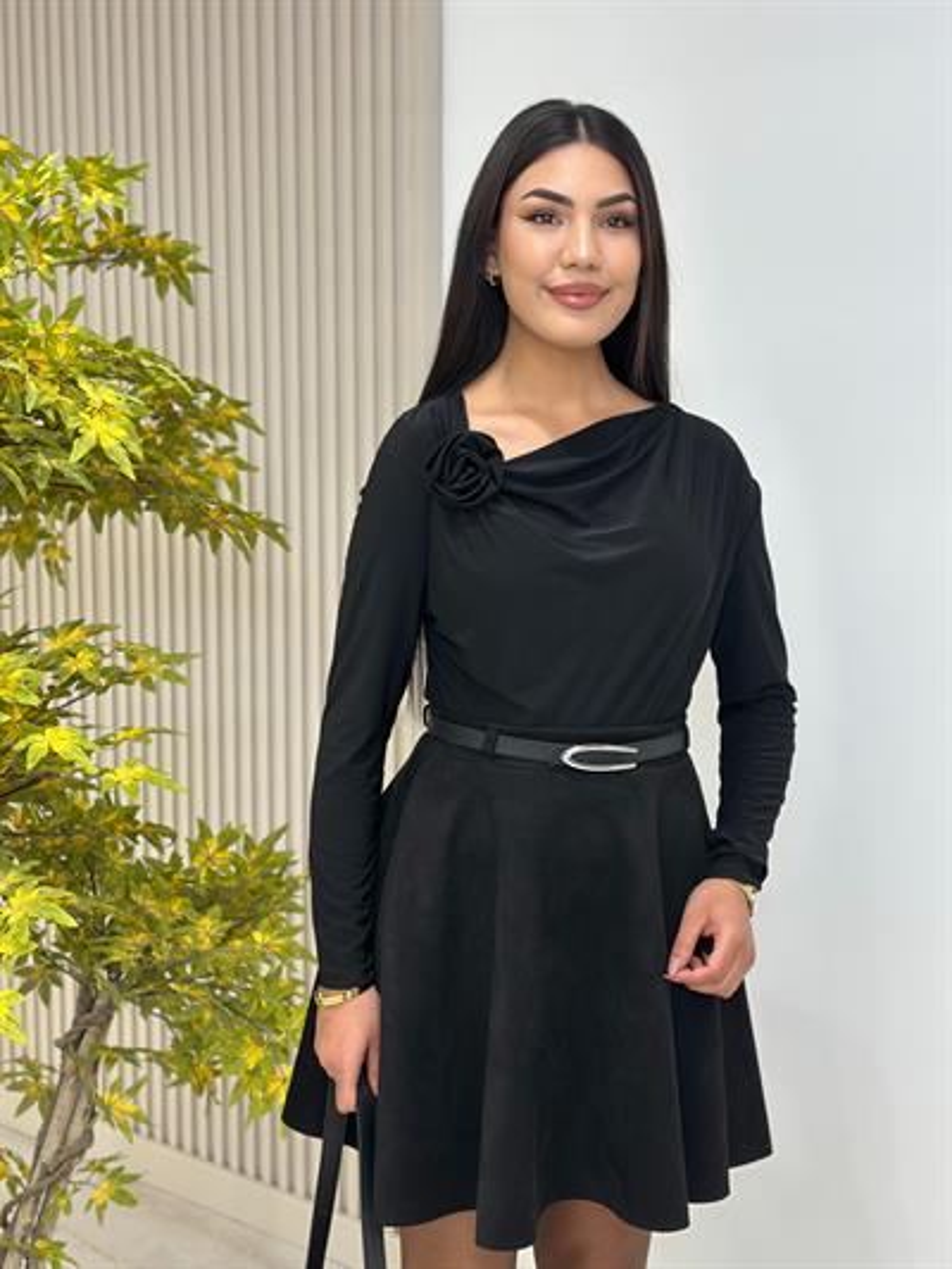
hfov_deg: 30.3
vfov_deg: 39.6
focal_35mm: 48
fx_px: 1759
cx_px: 476
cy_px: 634
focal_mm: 6.86
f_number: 1.78
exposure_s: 1/100
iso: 80
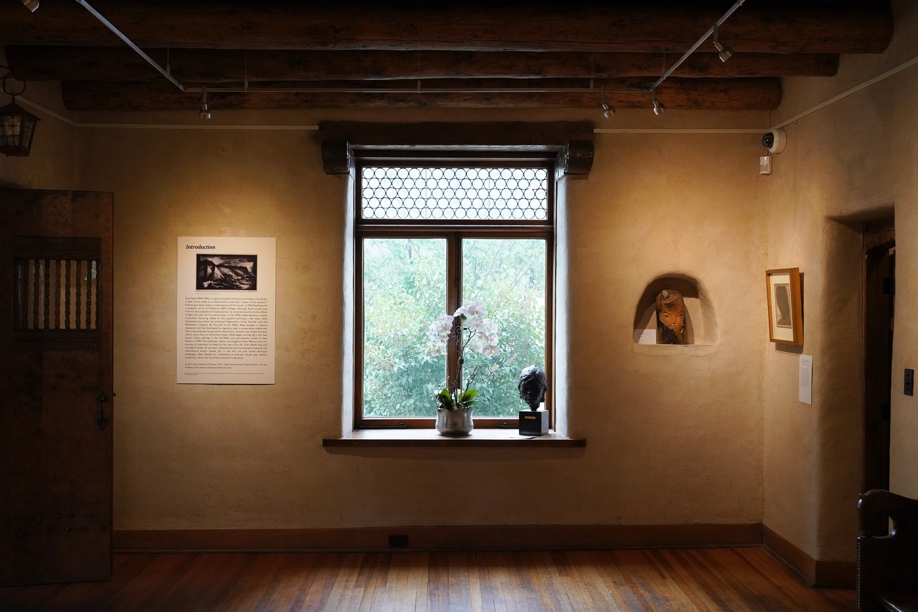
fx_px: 893
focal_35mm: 35
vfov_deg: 37.9
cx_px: 459
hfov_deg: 54.4
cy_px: 306
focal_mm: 35
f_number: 8
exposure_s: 1/100
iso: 4000
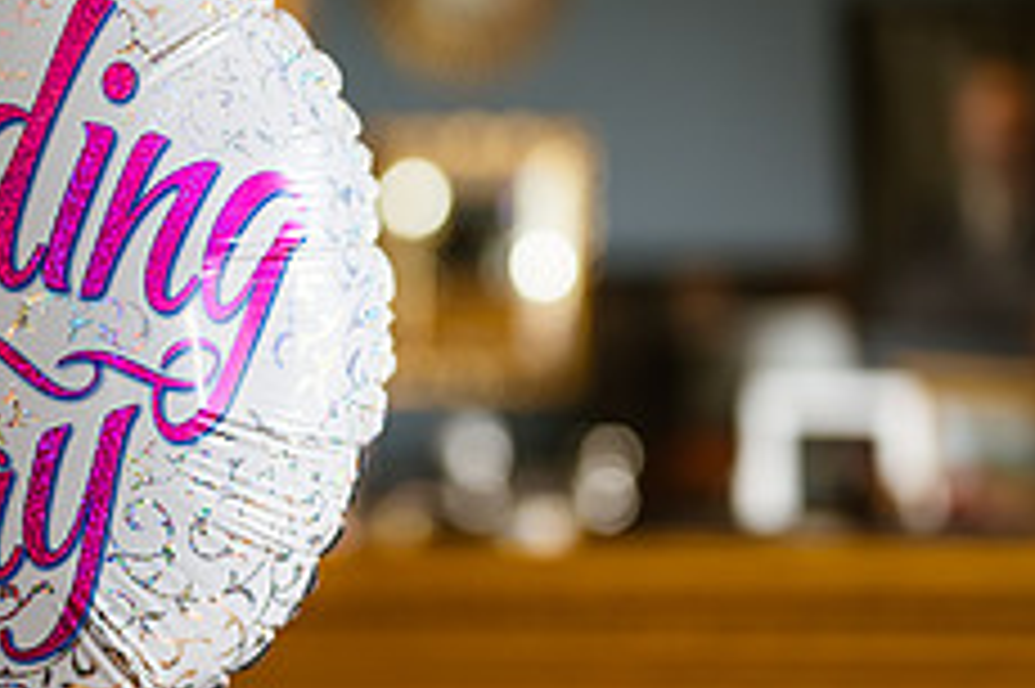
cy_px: 373
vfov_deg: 10.9
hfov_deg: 16.0
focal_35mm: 126
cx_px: 45
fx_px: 3620
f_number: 2
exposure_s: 1/200
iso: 640
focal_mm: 50
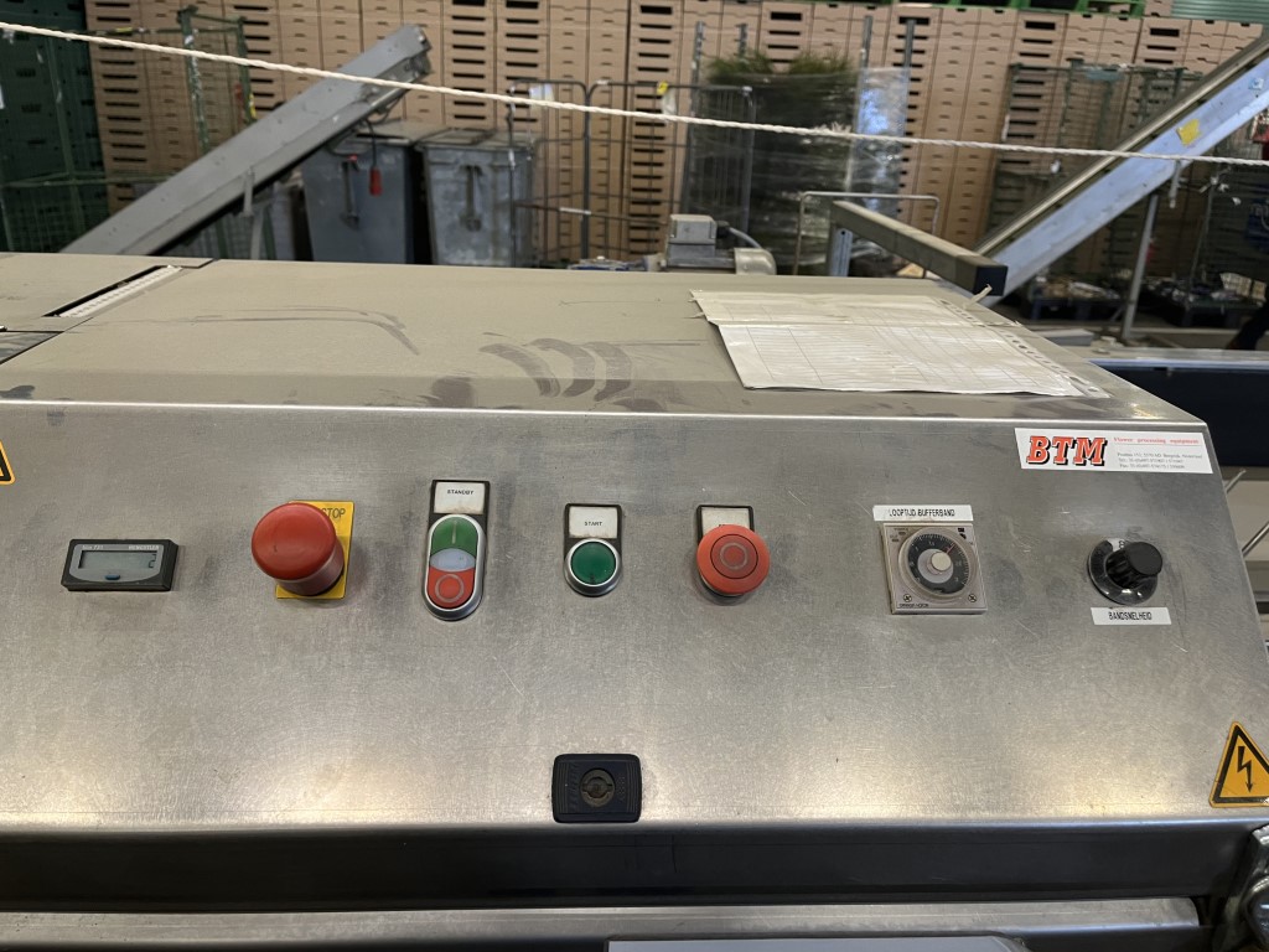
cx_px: 634
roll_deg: -2.9
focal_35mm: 26
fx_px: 953
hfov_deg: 67.3
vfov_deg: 53.1
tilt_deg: -21.6
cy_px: 476
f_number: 1.6
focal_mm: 5.1
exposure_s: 1/50
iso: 125
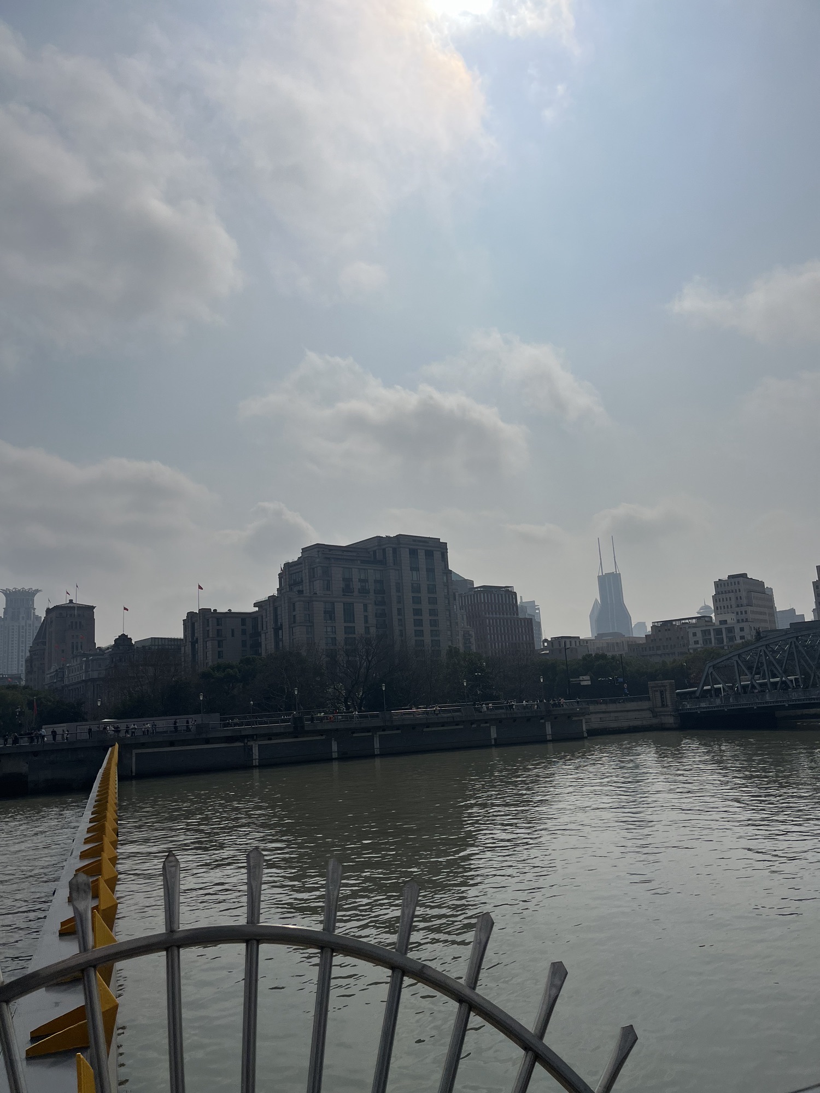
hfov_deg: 53.1
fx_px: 821
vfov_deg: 67.3
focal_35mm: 26
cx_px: 410
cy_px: 546
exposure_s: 1/25000
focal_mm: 5.1
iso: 40
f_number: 1.6
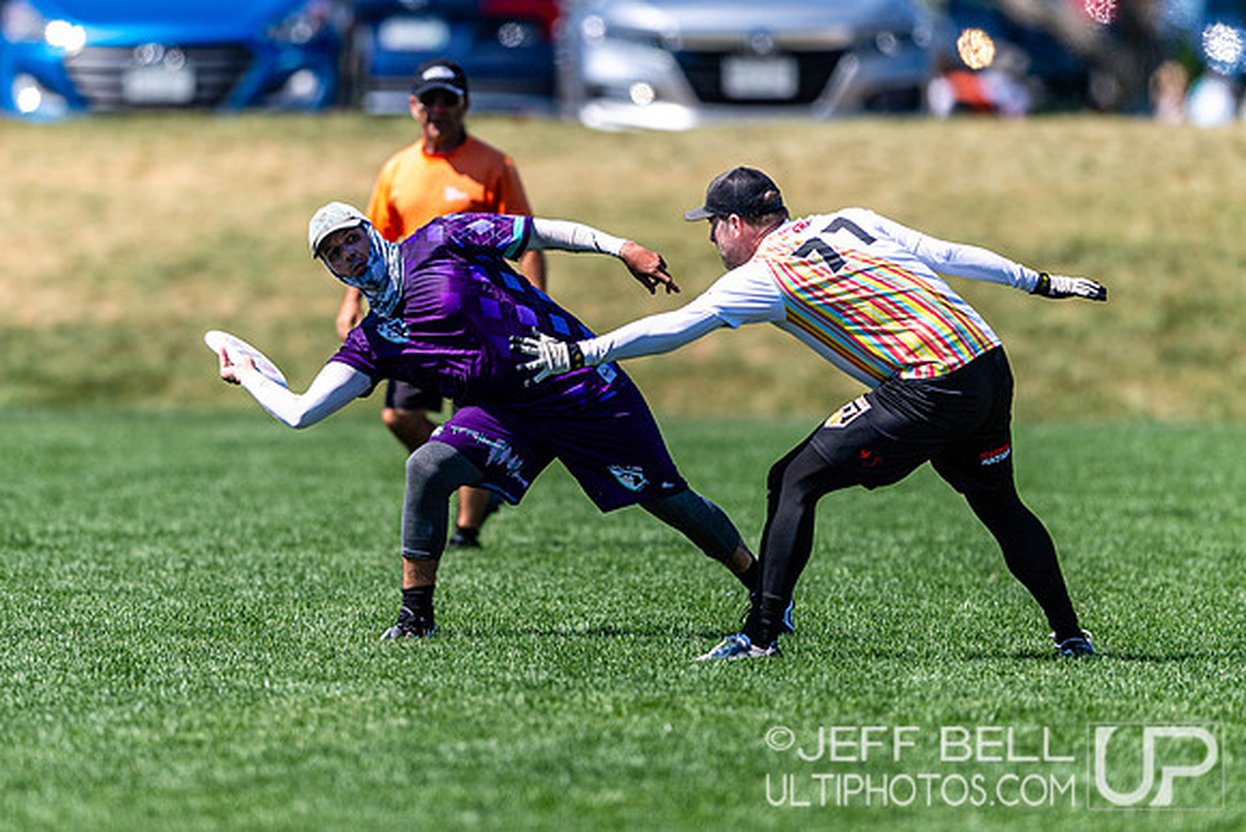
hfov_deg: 3.0
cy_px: 327
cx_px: 553
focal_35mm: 685
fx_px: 23715
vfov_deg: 2.0
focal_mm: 400
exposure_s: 1/2500
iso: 100
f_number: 2.8
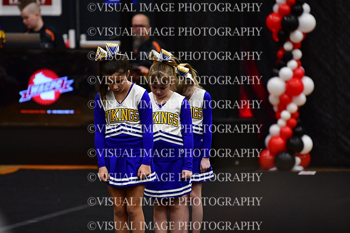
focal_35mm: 300
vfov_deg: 4.6
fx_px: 2917
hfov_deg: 6.9
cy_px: 116
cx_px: 175
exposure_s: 1/800
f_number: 2.8
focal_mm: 200
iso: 4000
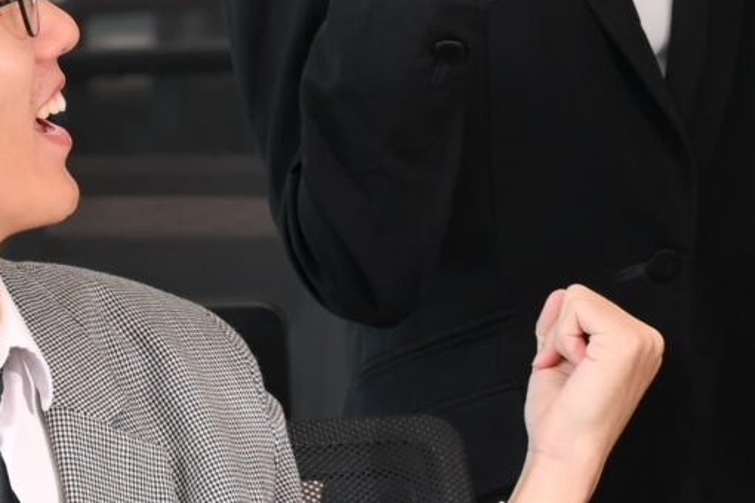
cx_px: 1019
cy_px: -11
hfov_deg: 4.8
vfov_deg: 3.2
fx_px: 8954
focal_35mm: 427
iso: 400
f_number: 5.6
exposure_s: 1/40
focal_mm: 85
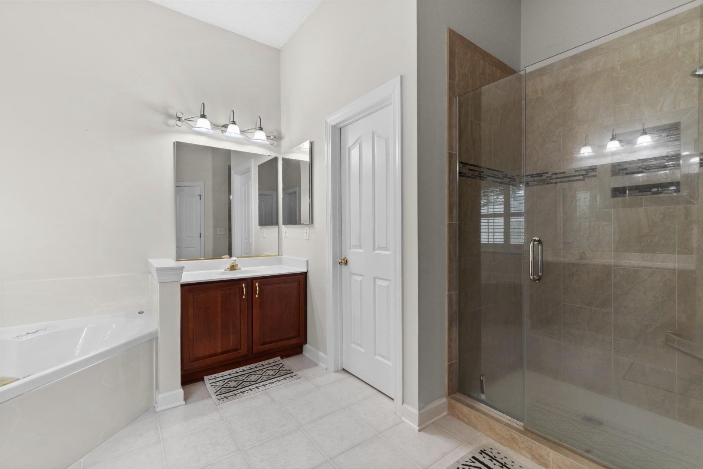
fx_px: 293
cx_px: 352
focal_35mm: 15
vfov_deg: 77.3
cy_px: 234
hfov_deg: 100.4
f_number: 4.5
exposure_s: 1/25
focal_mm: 10
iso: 100
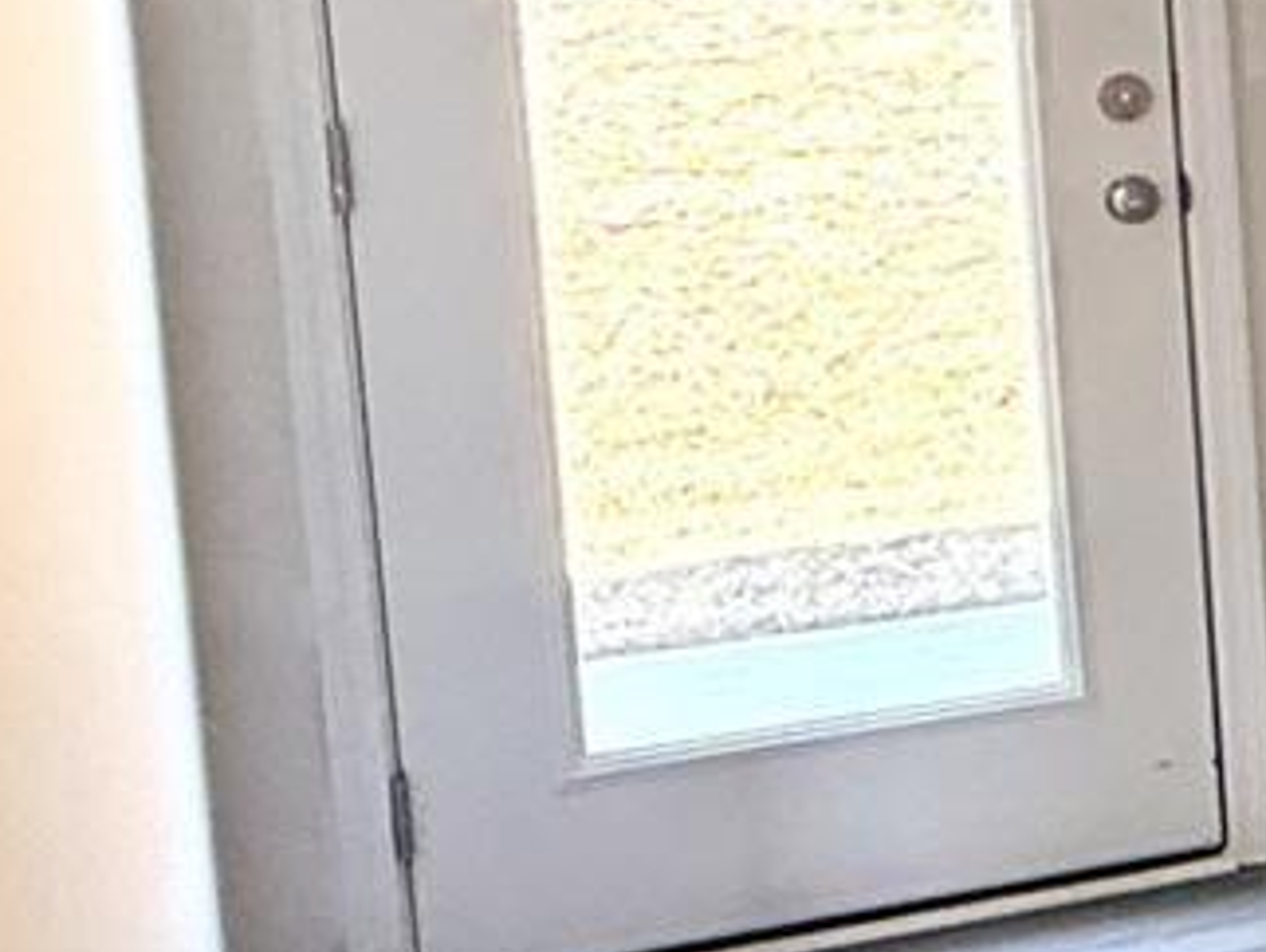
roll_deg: +1.2
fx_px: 3257
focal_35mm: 89
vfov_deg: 16.5
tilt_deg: -5.3
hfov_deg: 15.6
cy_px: 161
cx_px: 2764
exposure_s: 1/99
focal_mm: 2.22
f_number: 2.2
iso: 160
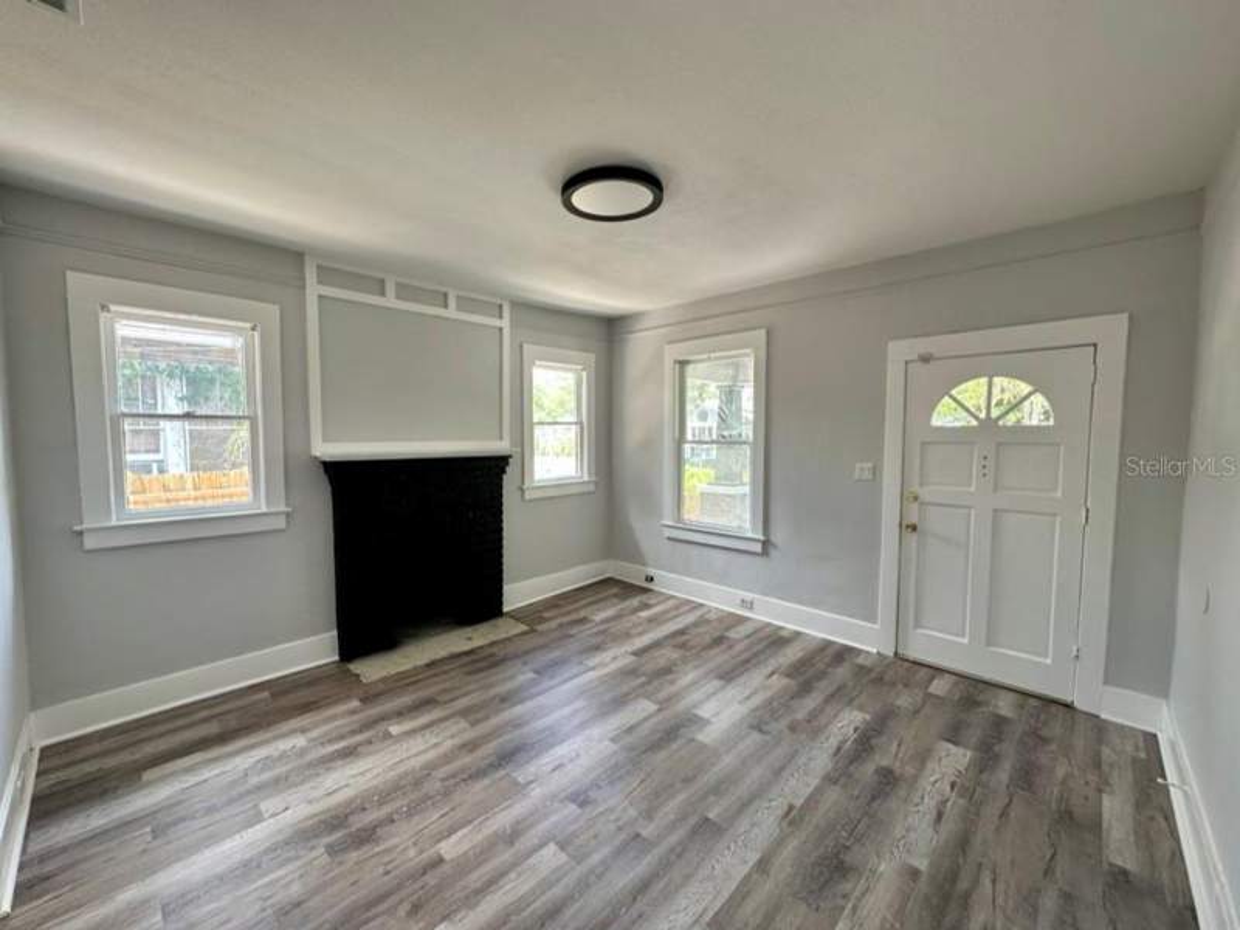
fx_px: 502
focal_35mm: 14
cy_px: 465
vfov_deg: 85.7
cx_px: 620
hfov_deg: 102.1
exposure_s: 1/99
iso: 64
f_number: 2.2
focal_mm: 2.22
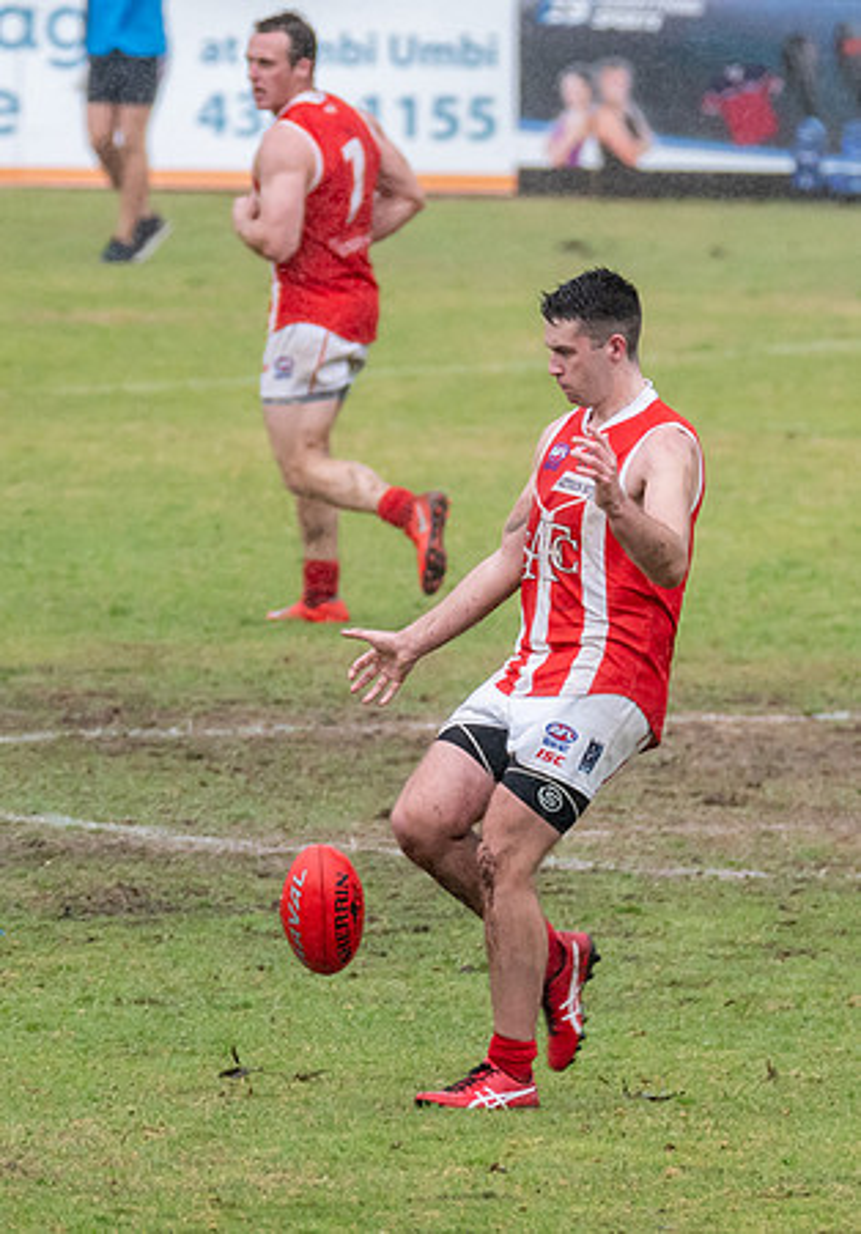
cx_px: 774
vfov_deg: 2.3
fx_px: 31017
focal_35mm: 892
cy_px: 619
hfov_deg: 1.6
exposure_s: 1/1250
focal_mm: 350
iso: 1250
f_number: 7.1
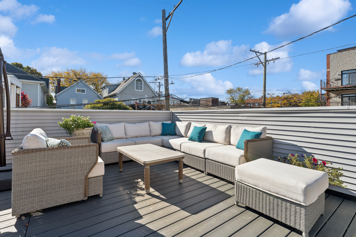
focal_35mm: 16
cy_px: 118
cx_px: 178
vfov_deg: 73.7
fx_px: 158
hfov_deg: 96.7
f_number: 9
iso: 320
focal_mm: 16
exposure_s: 1/640
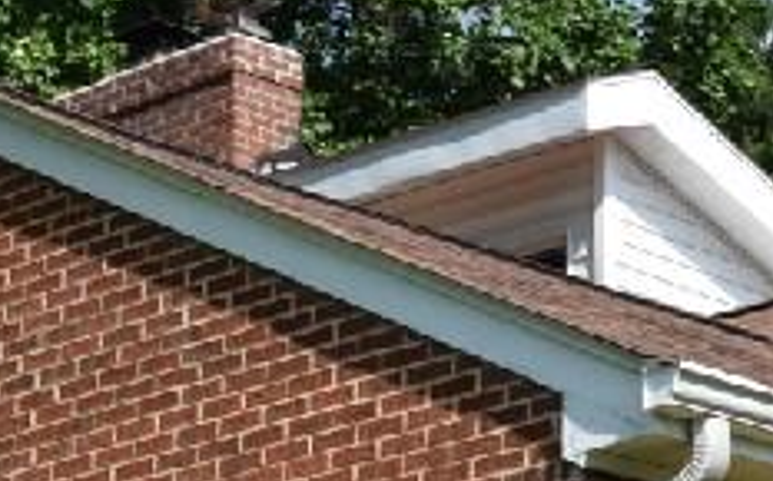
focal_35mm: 175
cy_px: 478
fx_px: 3682
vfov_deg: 7.4
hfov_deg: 12.0
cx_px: 461
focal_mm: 26
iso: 100
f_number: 10
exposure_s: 1/200
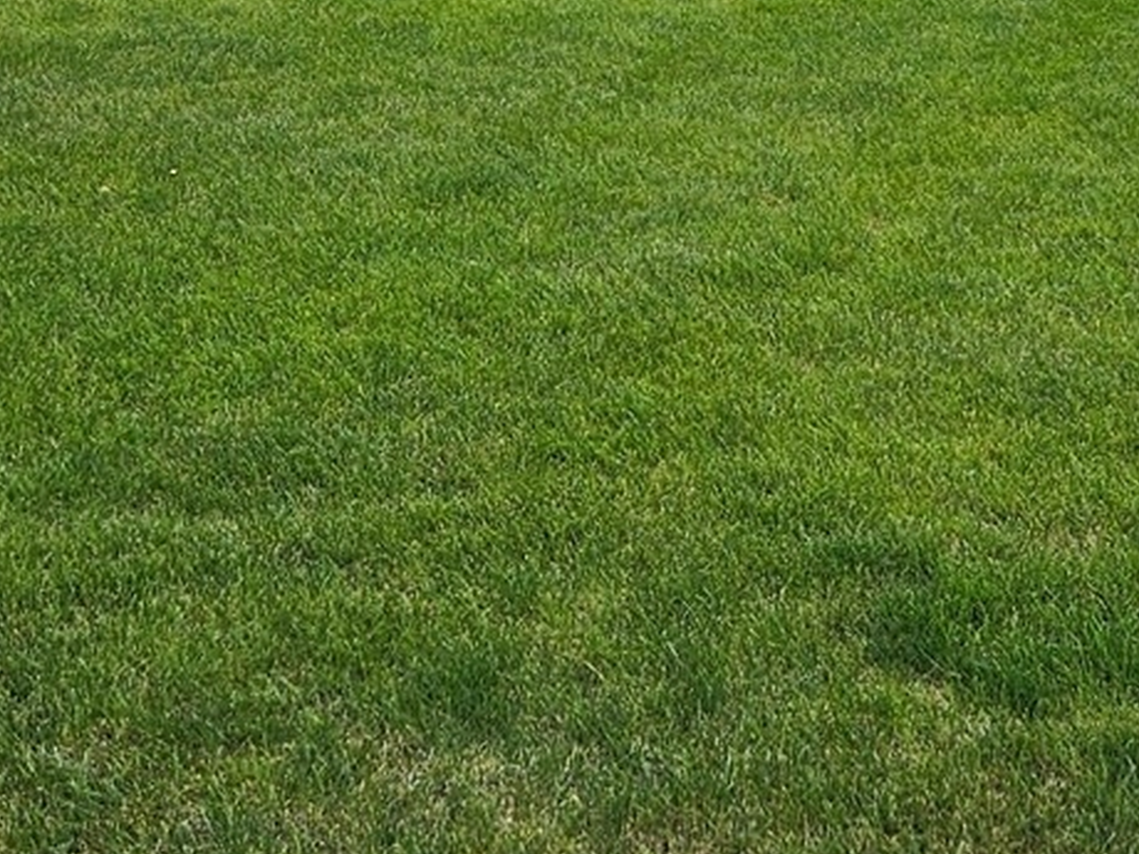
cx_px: 921
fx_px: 2632
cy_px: -252
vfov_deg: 17.3
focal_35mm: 80
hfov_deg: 24.0
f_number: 1.8
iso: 25
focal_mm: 5.4
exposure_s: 1/3229
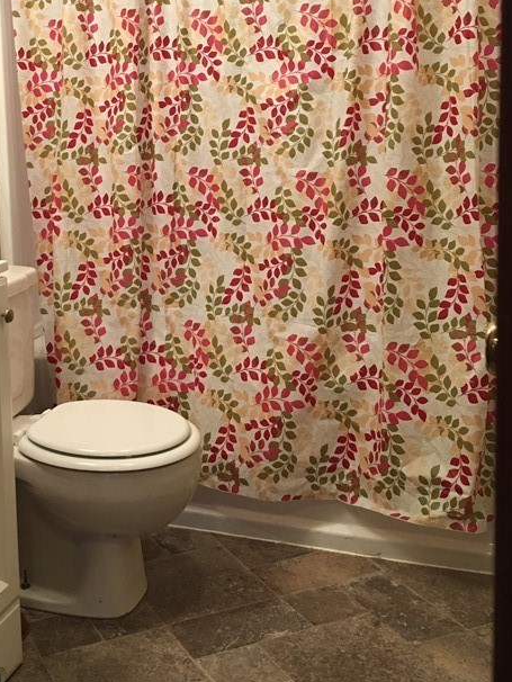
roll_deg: +2.0
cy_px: 234
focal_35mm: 49
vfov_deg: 38.5
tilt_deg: -7.2
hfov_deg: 29.0
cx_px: 102
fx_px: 966
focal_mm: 4.15
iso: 64
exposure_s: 1/15
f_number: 2.2
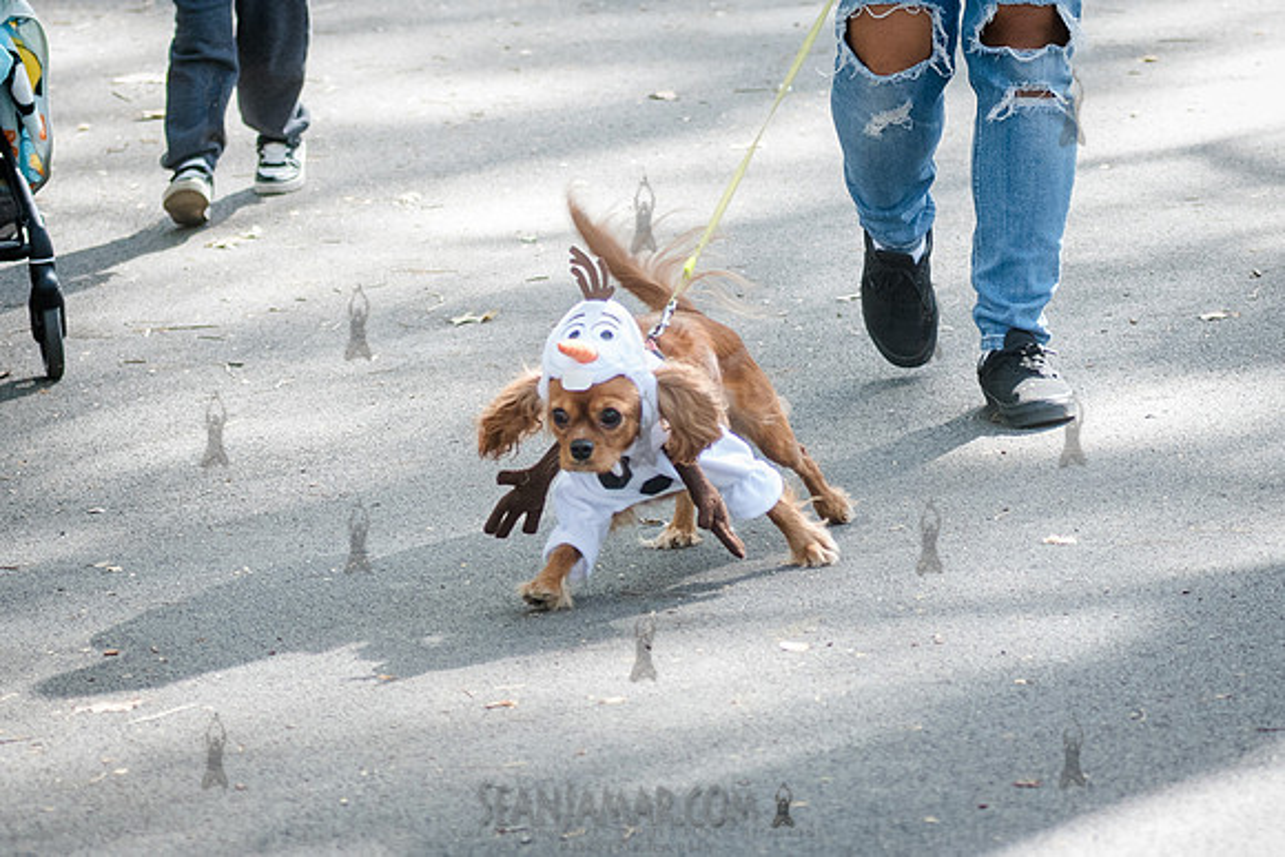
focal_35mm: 189
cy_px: -96
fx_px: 6730
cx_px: 864
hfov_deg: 10.9
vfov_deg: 7.2
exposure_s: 1/400
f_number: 4
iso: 1000
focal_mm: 80
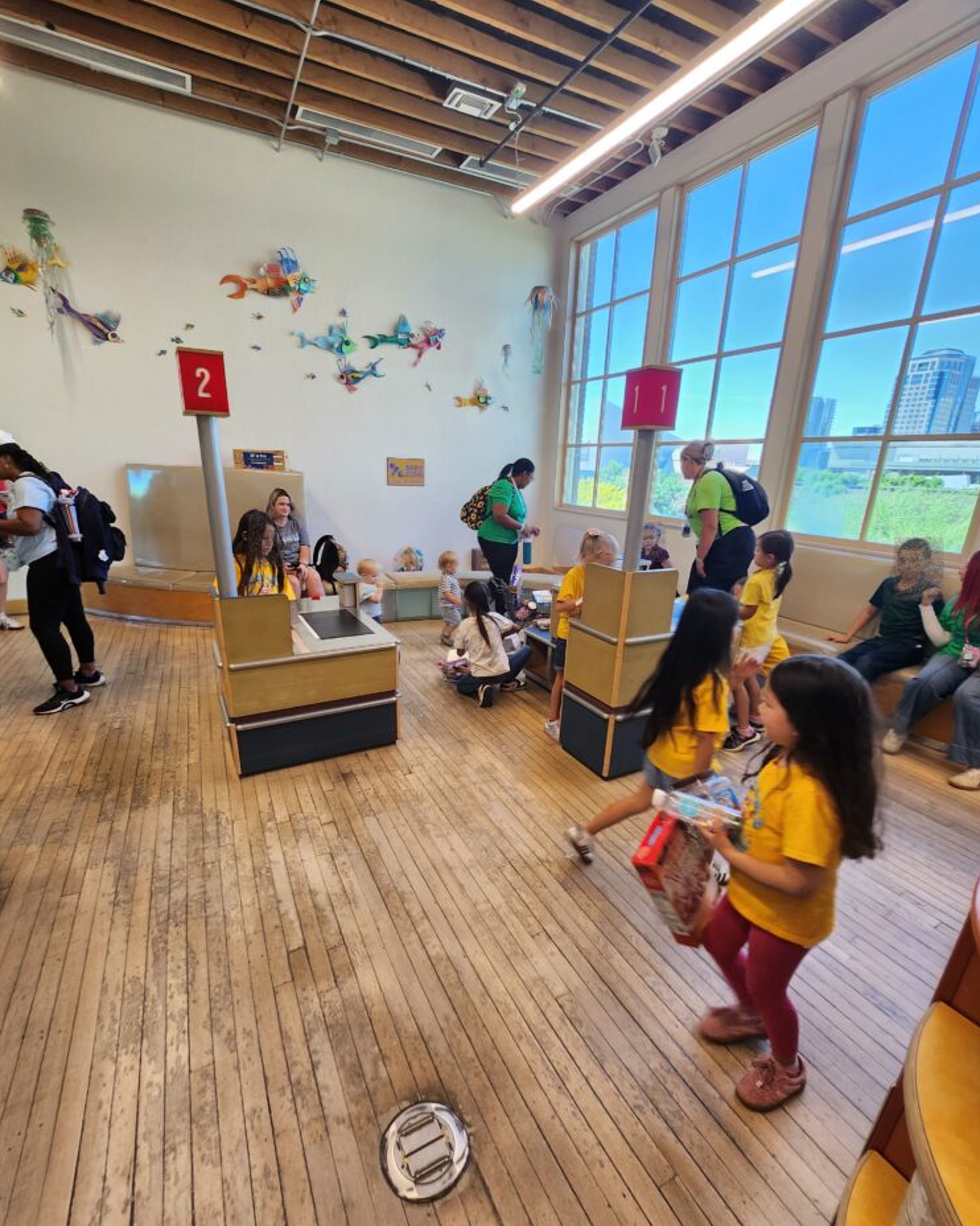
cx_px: 482
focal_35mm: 14
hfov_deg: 88.0
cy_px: 646
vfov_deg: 100.6
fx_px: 508
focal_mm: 1.7
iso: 100
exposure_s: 1/60
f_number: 2.2
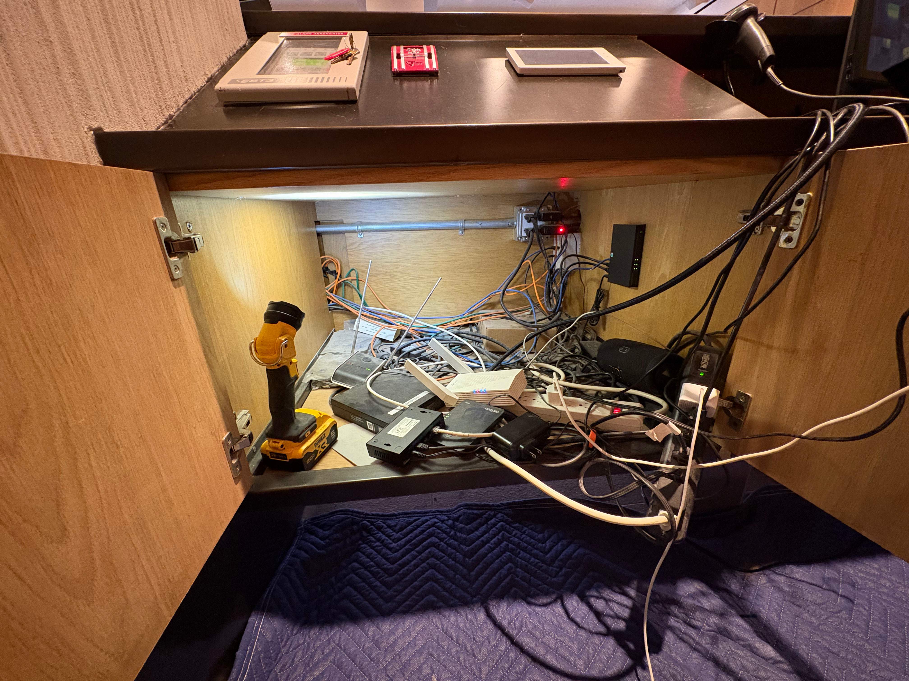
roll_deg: +2.9
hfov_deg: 102.1
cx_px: 454
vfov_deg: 85.7
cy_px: 340
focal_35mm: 14
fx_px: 368
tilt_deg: -21.1
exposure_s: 1/40
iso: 640
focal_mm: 2.22
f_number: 2.2
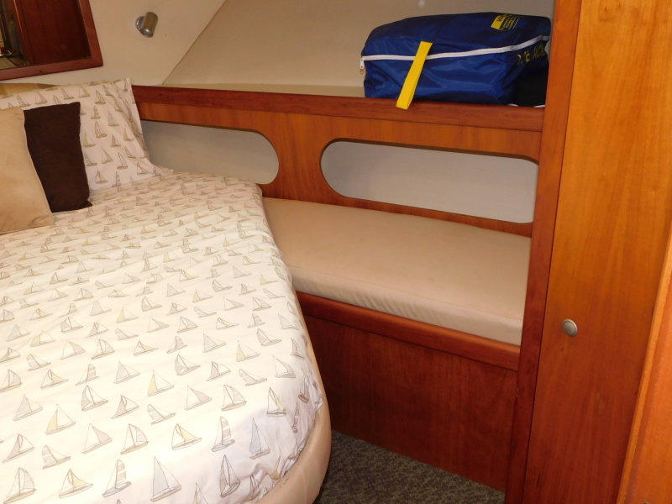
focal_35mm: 30
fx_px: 582
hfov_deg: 60.0
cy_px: 252
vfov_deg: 46.8
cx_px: 336
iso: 200
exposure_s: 1/30
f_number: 3.2
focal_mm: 5.3
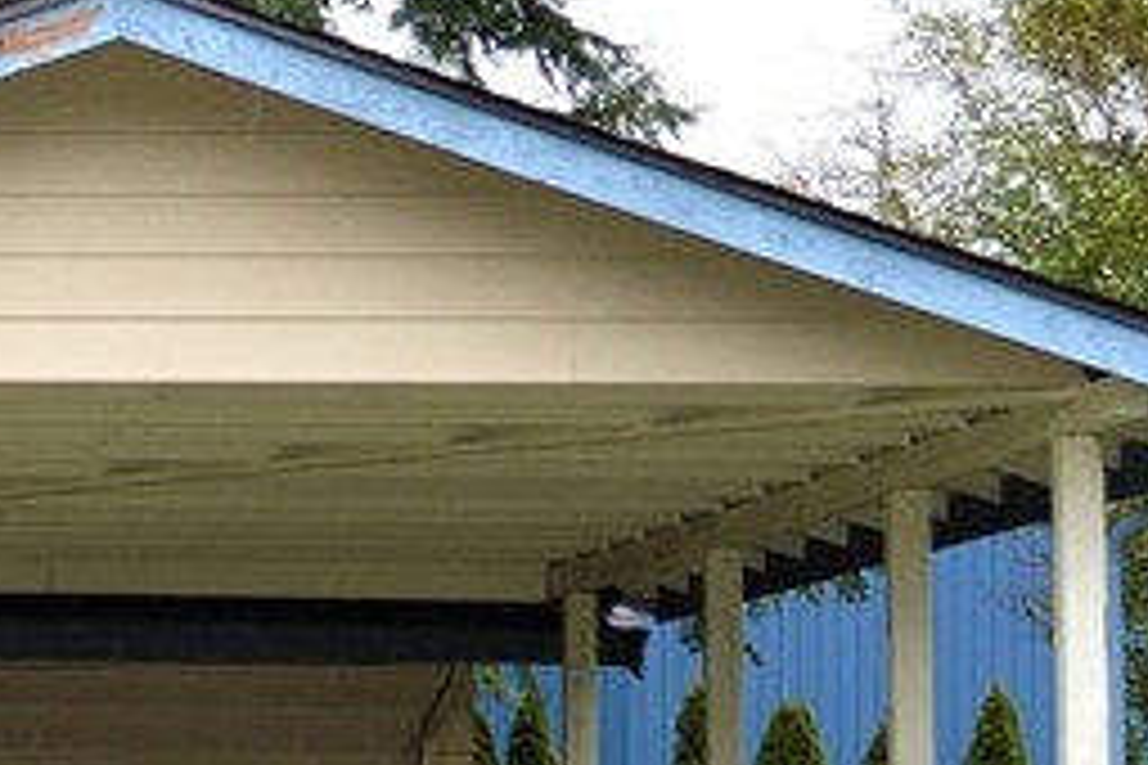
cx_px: -831
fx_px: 3667
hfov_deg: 15.6
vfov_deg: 11.9
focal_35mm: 115
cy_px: 482
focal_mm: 18
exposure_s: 1/200
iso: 100
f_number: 4
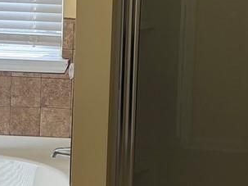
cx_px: 108
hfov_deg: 22.2
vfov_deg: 16.6
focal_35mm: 88
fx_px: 630
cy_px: 31
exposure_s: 1/384
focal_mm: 5.96
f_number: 1.6
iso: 50
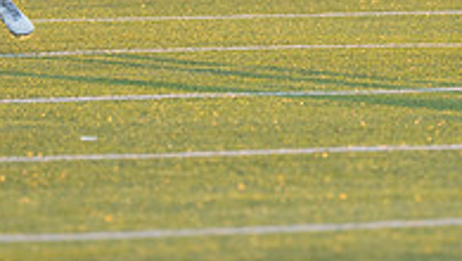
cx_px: 476
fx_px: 10677
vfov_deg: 1.4
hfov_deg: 2.5
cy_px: -224
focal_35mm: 871
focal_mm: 200
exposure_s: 1/1250
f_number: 2.8
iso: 320
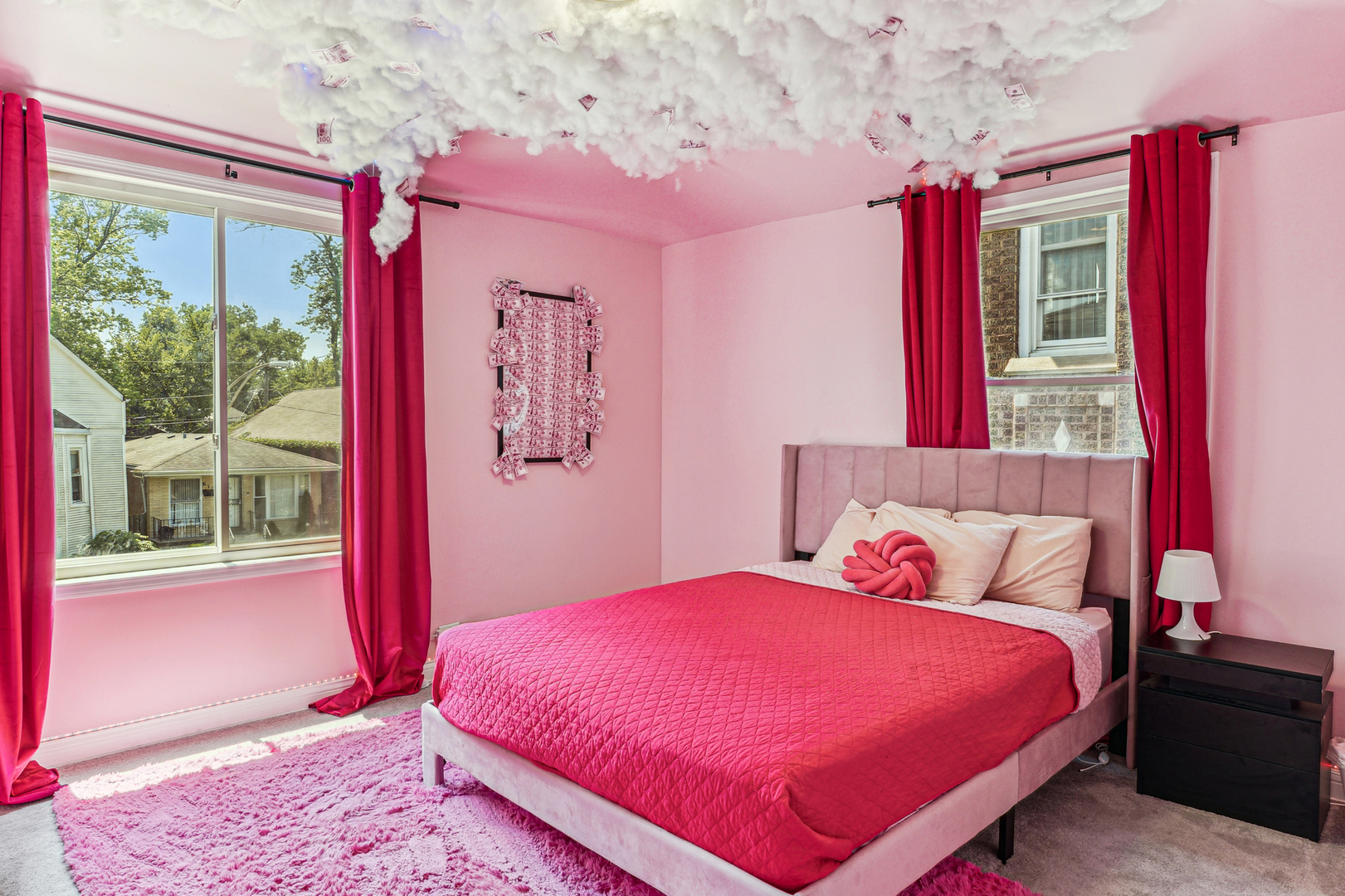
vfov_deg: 59.5
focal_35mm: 21
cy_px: 448
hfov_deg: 81.2
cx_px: 672
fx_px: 784
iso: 100
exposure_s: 1/20
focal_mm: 14
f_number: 8
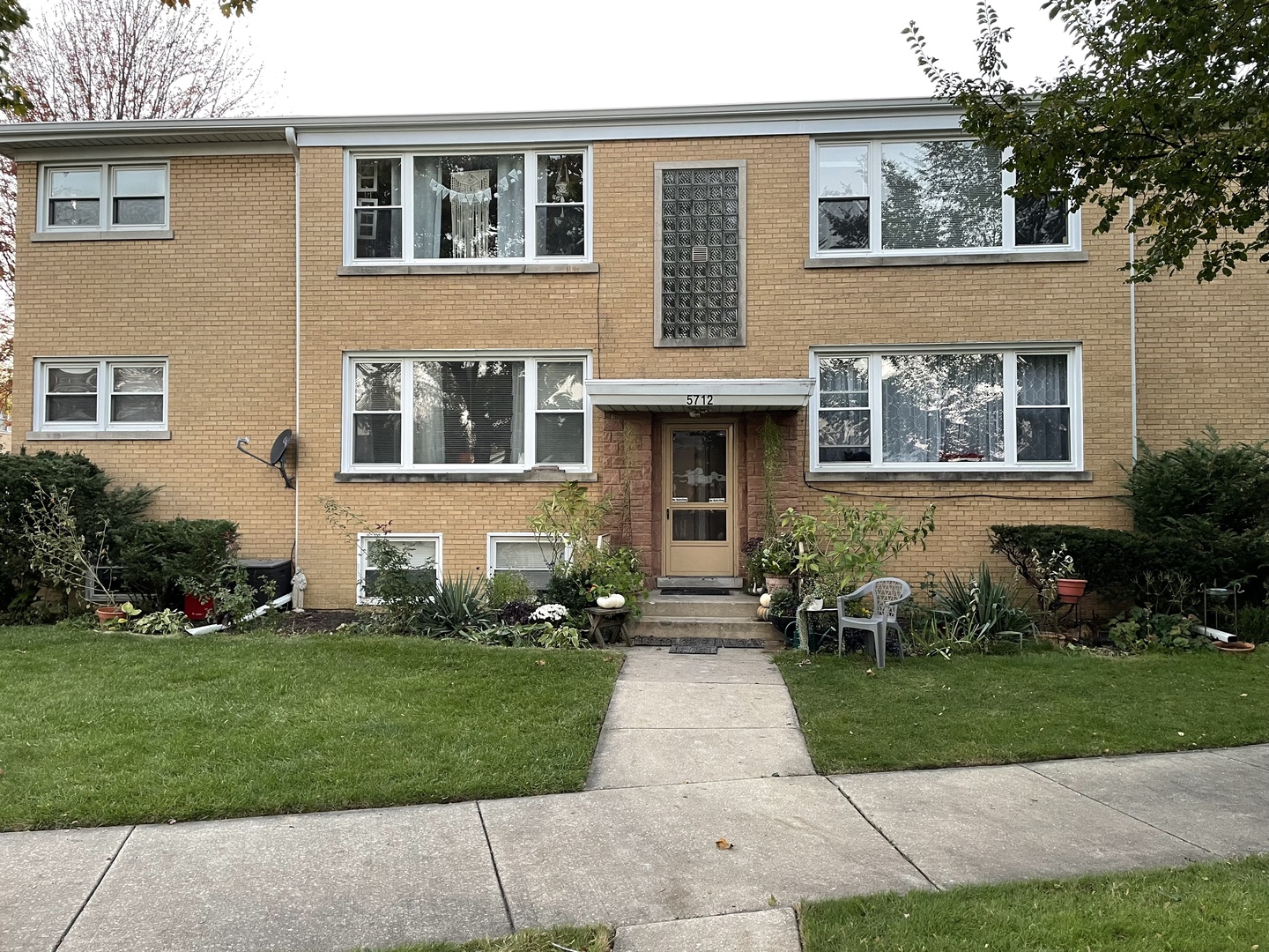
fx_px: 953
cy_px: 476
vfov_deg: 53.1
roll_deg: +0.1
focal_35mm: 26
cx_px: 634
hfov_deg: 67.3
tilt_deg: +1.6
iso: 125
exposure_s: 1/60
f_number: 1.6
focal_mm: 4.2
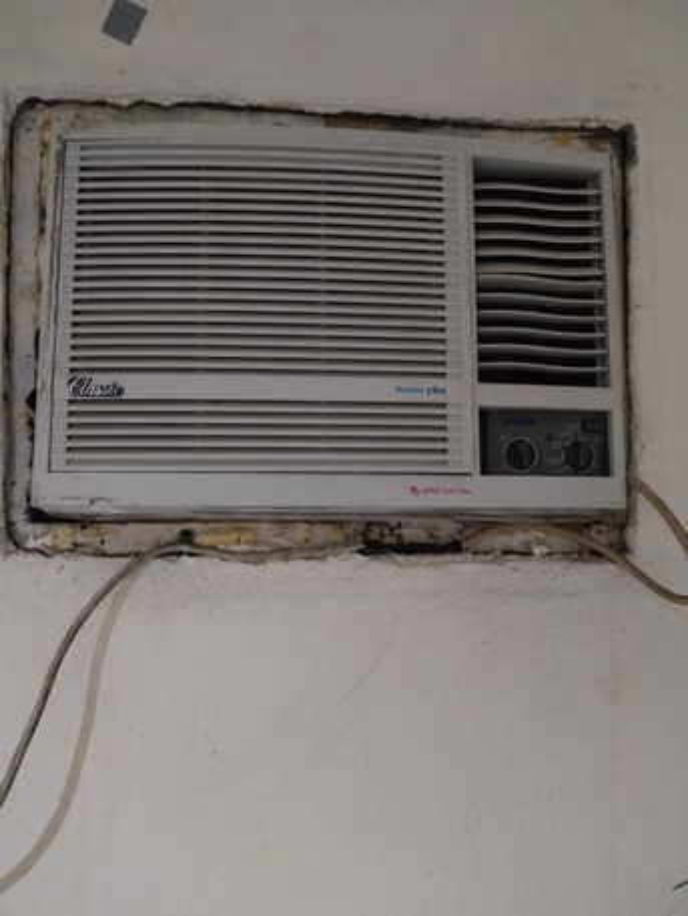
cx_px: 344
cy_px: 458
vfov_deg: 67.3
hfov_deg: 53.1
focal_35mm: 26
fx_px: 689
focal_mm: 4.75
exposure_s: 1/17.1
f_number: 1.8
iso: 2072
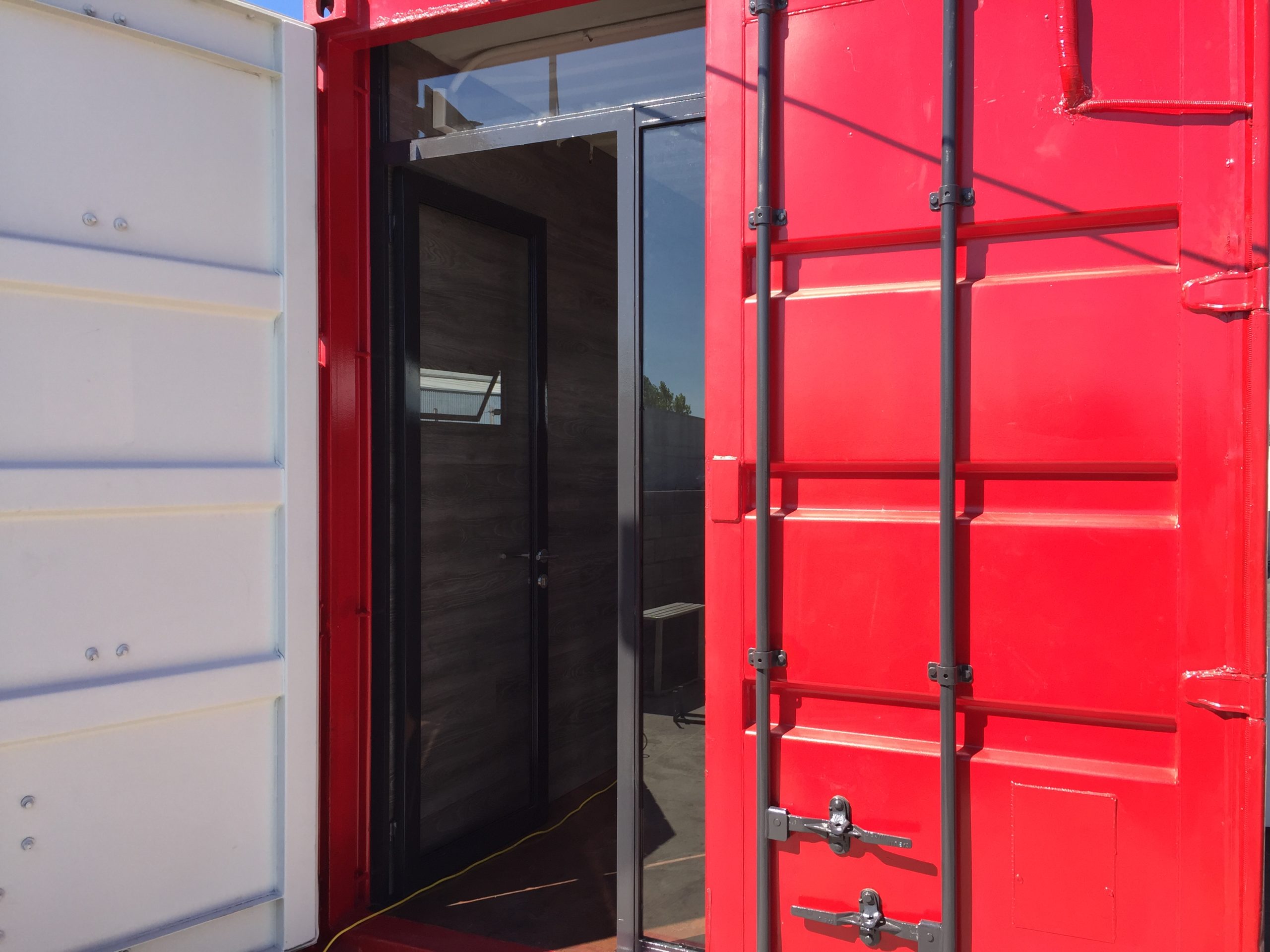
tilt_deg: -0.7
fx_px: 1064
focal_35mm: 29
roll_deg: -1.5
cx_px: 635
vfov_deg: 48.2
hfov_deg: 61.7
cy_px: 476
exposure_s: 1/590
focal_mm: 4.15
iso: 32
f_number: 2.2
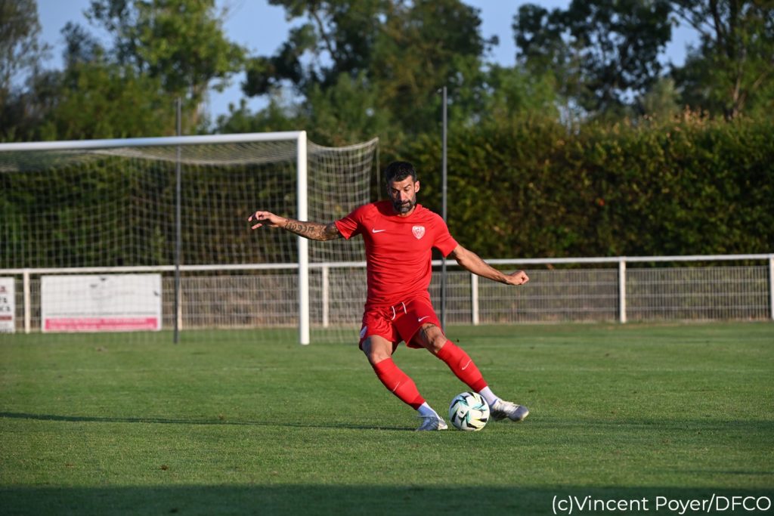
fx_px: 5160
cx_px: 387
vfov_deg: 5.7
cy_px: 258
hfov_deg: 8.6
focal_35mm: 240
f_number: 7.1
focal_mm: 240
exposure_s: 1/1000
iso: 800
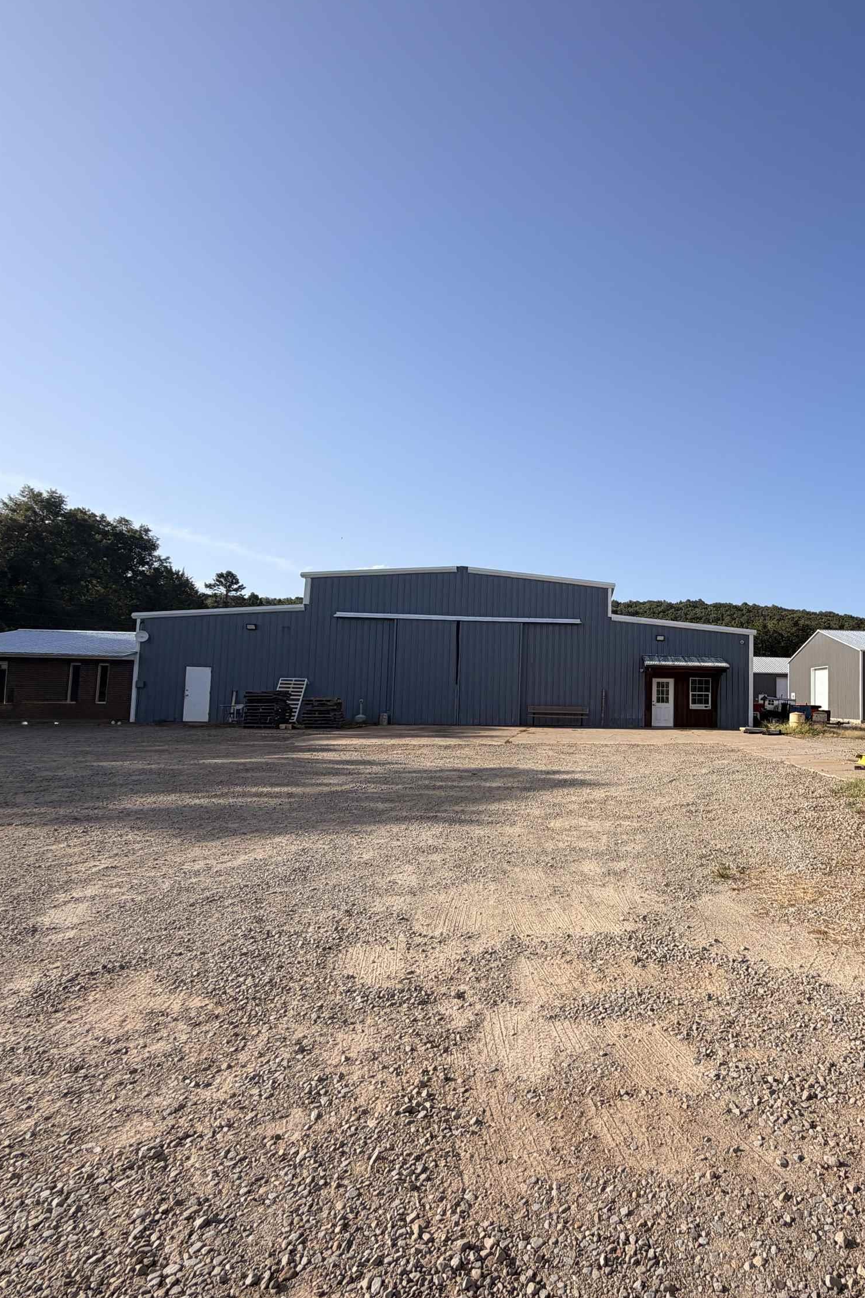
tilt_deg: +4.4
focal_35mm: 20
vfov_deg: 84.0
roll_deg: -0.8
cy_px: 644
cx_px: 665
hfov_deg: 58.2
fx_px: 721
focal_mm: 2.22
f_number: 2.2
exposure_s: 1/876
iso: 20
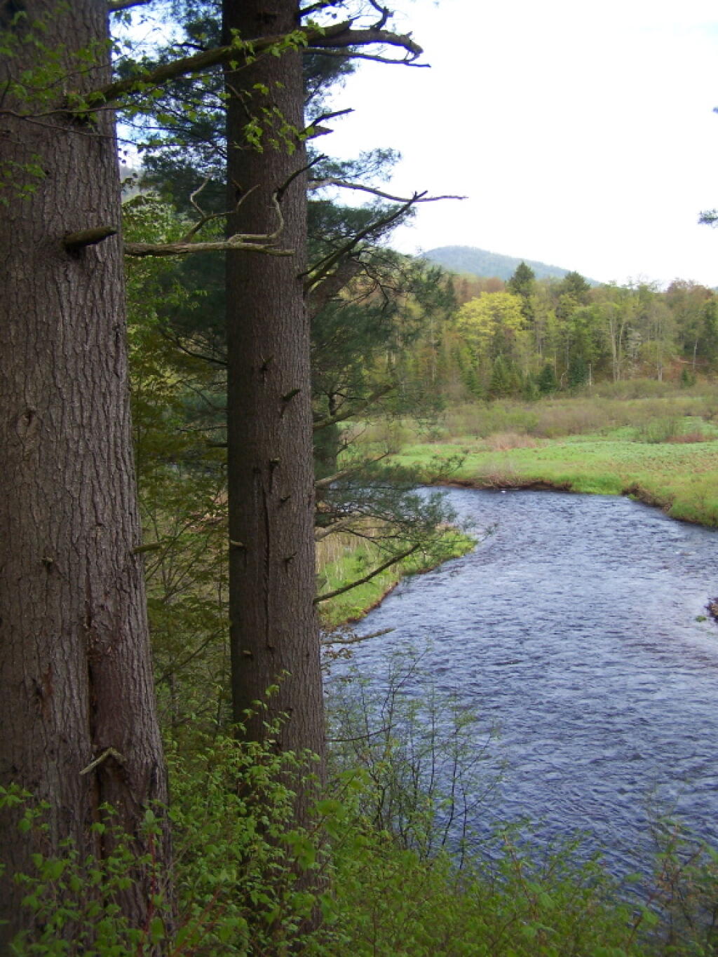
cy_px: 478
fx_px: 1051
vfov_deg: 49.0
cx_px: 359
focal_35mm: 38
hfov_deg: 37.7
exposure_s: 1/320
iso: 80
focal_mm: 6.3
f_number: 2.8
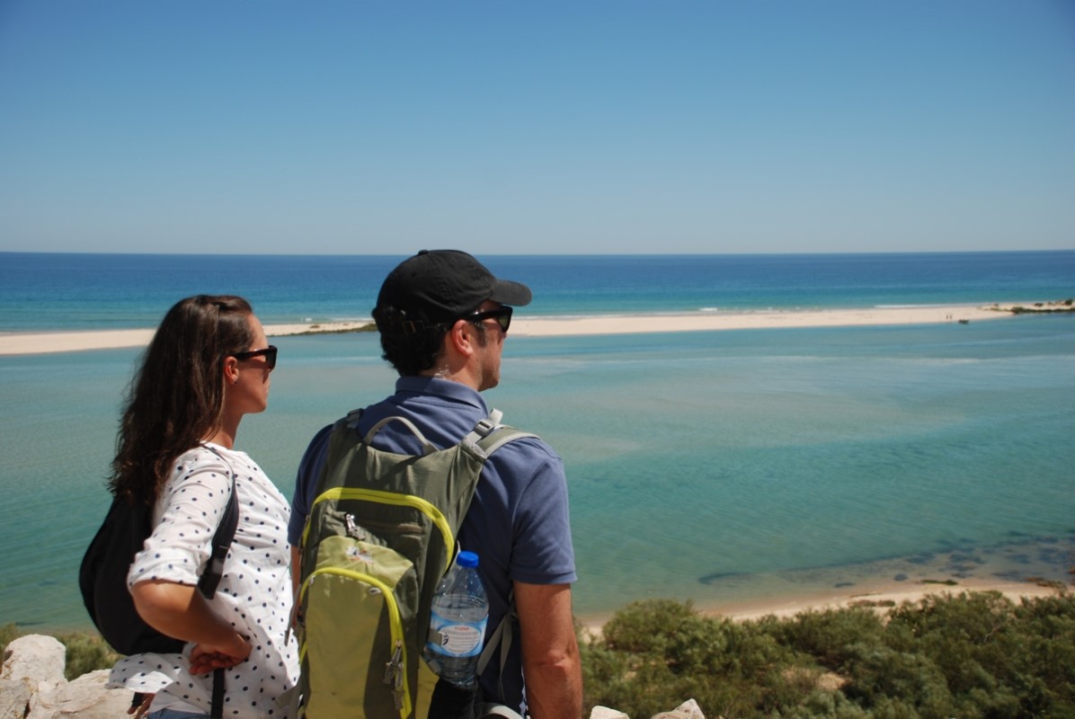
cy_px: 360
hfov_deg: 46.4
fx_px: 1255
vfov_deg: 32.0
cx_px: 538
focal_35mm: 42
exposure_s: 1/640
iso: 100
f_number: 4
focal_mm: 28
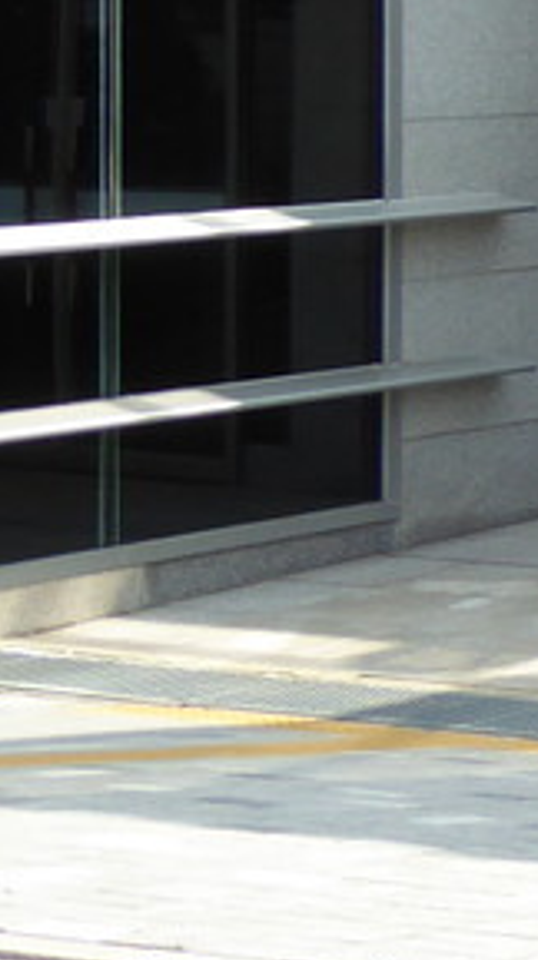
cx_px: 1989
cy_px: 106
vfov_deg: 13.9
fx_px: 3916
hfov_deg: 6.6
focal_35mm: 154
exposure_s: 1/320
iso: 100
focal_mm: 5.8
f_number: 3.6
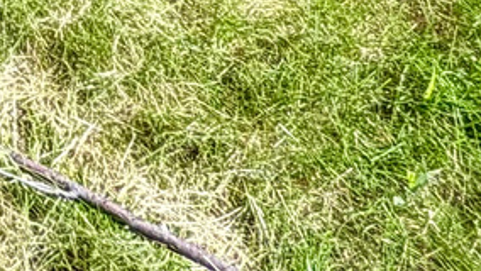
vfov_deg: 7.8
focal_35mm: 110
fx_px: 1403
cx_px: -644
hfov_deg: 14.1
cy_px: -766
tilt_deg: -7.0
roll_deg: -2.2
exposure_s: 1/306
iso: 50
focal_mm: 2.22
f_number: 2.2
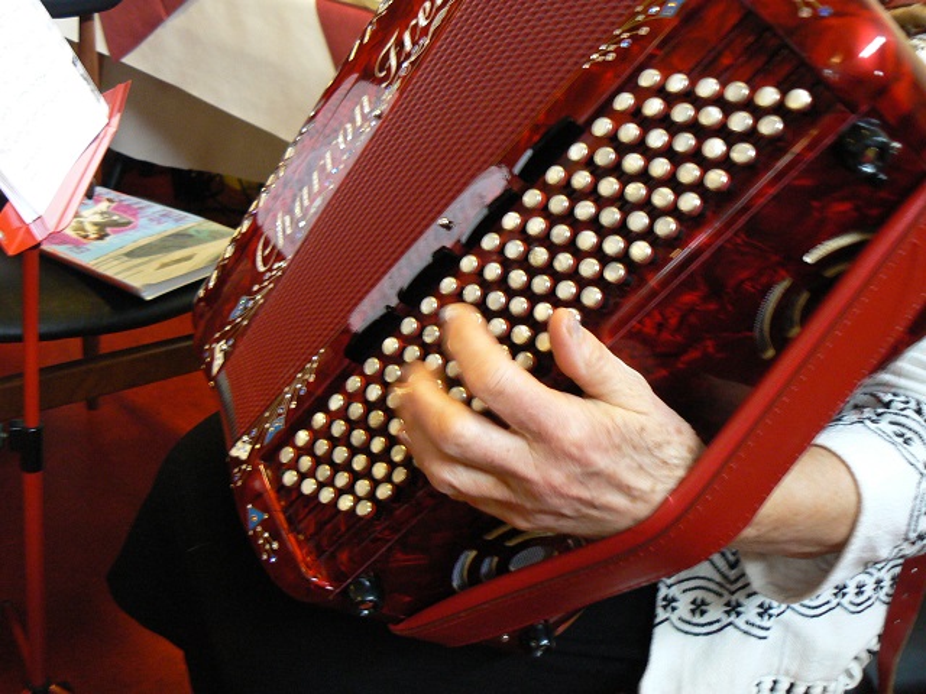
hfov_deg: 50.1
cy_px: 347
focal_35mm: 37
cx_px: 463
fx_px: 990
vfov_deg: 38.7
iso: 200
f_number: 2.8
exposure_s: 1/15
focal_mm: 6.2
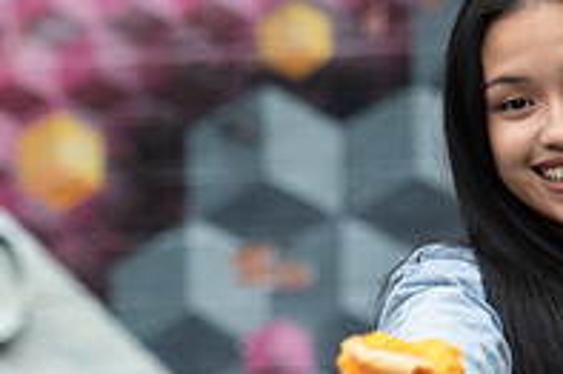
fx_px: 5156
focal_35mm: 330
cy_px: 256
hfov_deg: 6.2
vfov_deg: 4.2
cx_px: 189
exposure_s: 1/125
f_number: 2.8
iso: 250
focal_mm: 112
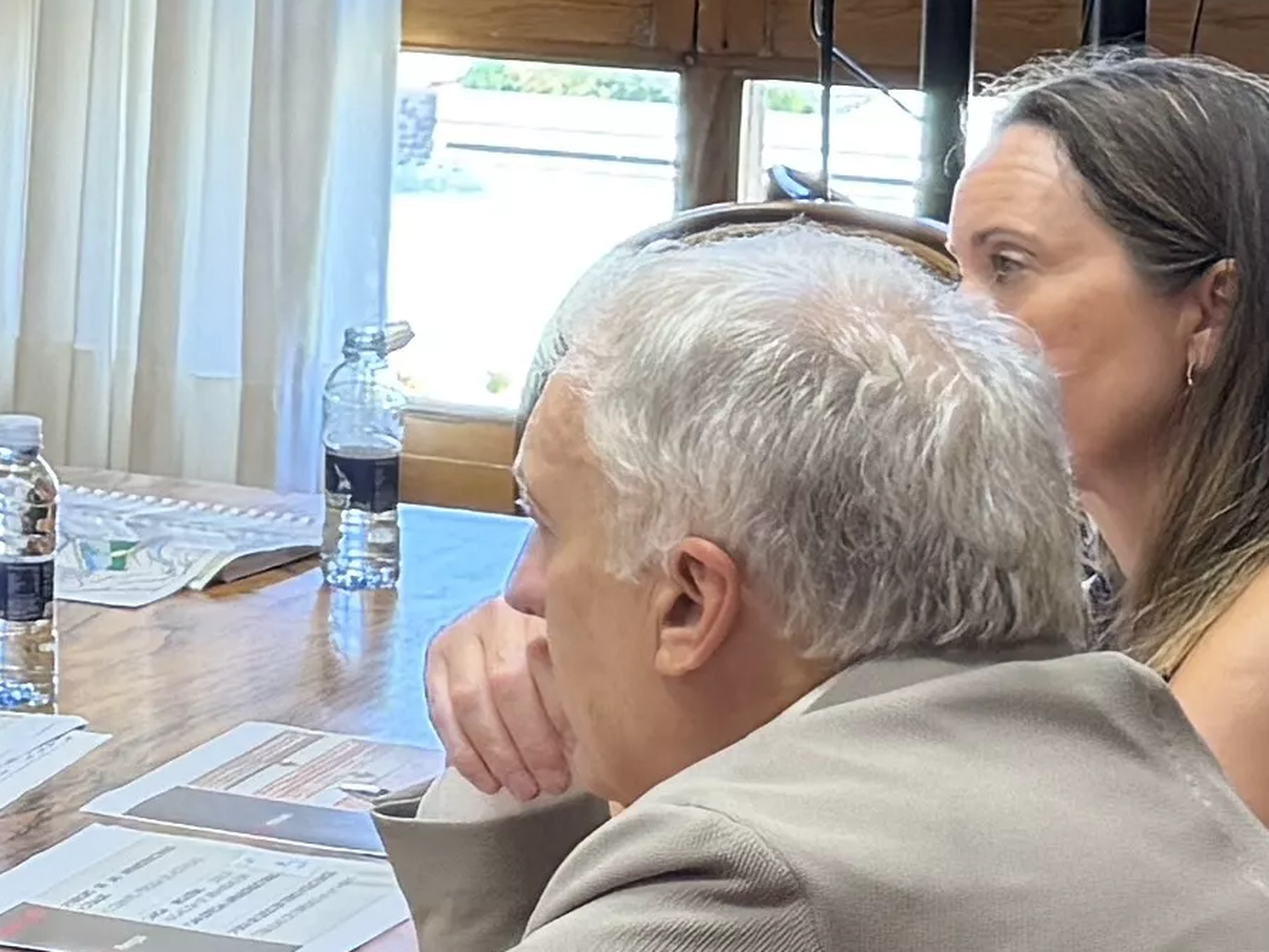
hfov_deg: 11.7
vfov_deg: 9.5
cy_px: -130
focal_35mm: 154
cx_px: -1165
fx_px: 5647
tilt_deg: -5.4
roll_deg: -0.8
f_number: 1.78
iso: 100
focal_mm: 6.76
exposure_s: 1/121
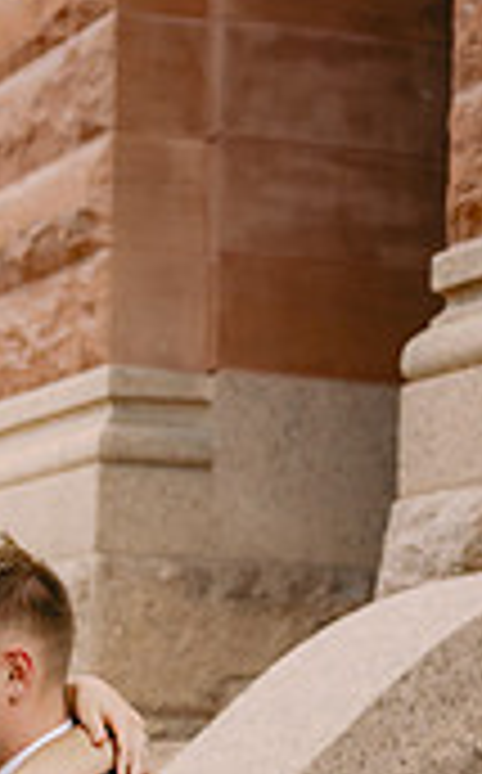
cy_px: 909
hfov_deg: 10.7
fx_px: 2531
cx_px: -131
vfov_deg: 16.7
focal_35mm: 120
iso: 1000
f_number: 3.2
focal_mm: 45
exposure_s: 1/1600
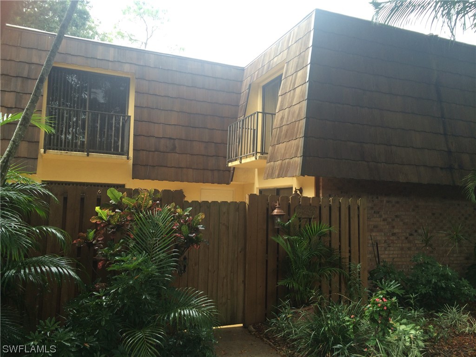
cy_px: 178
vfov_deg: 46.8
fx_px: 413
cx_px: 238
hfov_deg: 60.0
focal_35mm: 30
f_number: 2.2
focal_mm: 4.12
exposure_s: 1/172
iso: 32
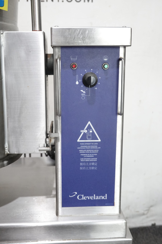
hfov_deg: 31.2
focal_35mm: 43
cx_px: 81
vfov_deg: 45.4
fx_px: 290
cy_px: 122
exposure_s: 1/50
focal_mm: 15.9
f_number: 4
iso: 1250
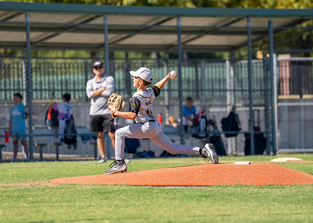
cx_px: 160
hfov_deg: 7.3
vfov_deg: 5.2
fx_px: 2453
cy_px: 89
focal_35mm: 276
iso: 160
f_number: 2.8
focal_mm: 200
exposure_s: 1/1600
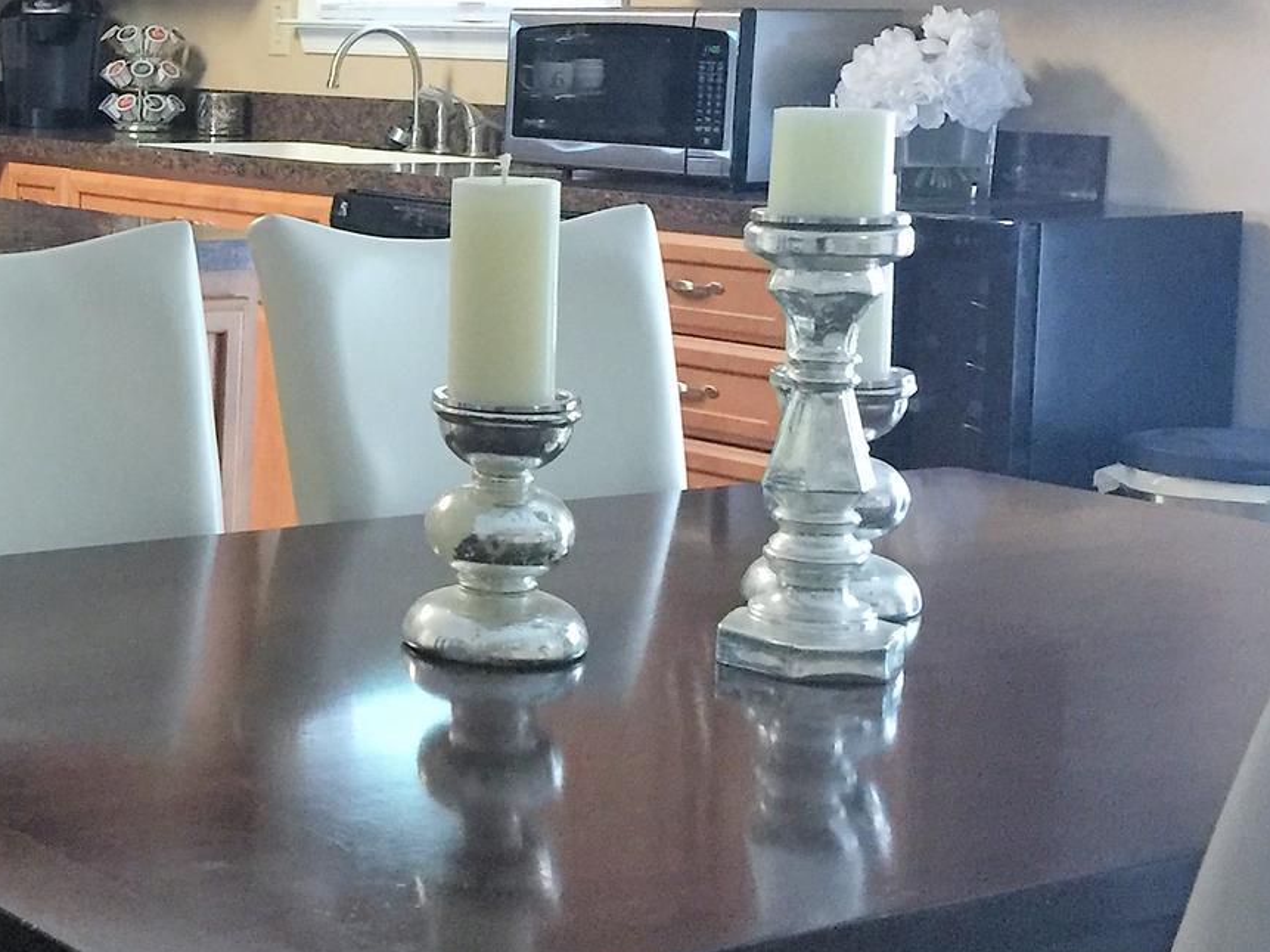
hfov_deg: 26.1
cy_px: 352
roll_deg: -3.4
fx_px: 2530
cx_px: -109
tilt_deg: -7.9
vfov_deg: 21.2
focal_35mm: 69
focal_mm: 4.15
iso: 125
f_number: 2.2
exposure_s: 1/15
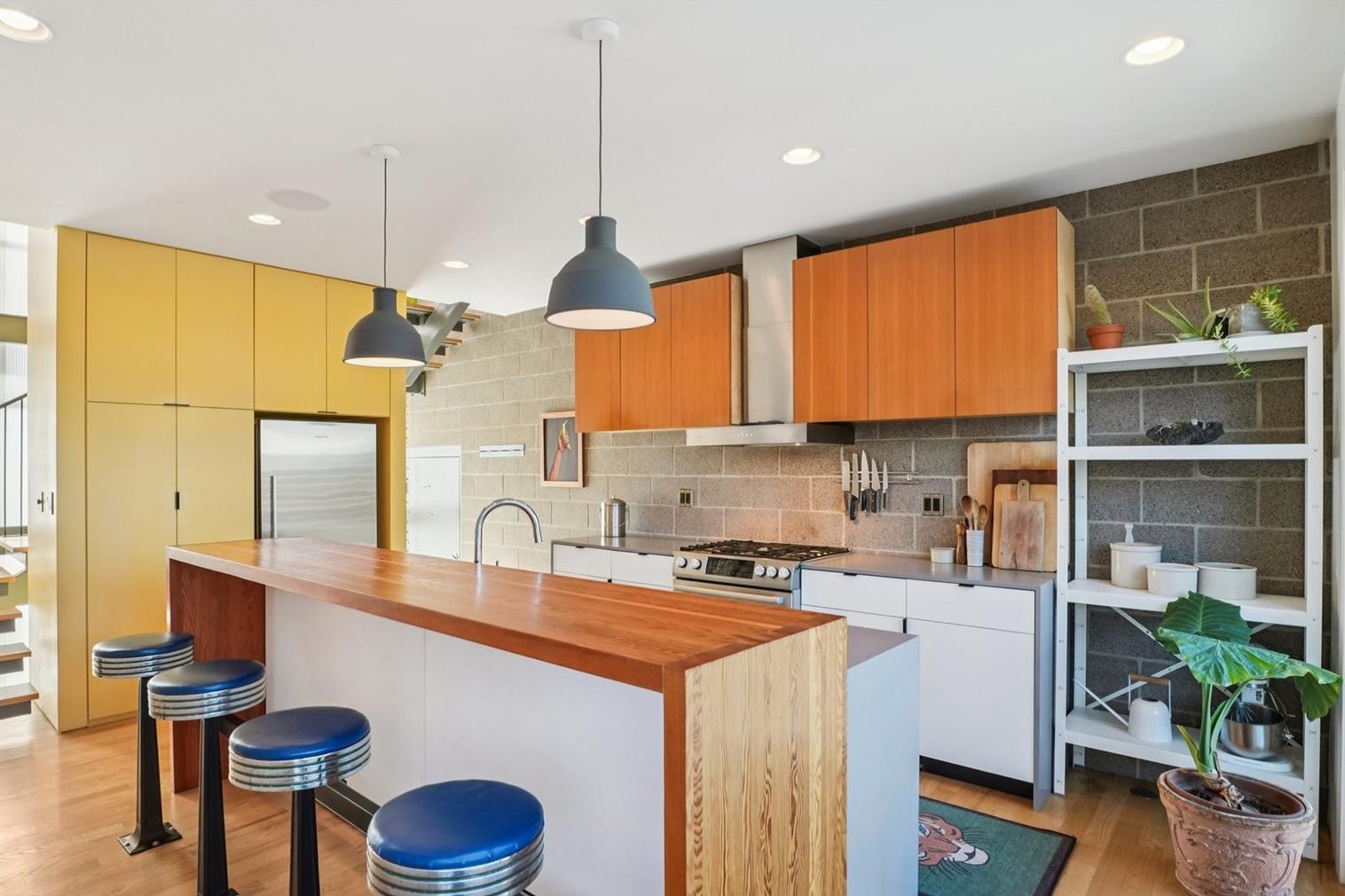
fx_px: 710
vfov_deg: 64.5
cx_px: 639
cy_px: 471
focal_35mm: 19
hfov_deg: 86.9
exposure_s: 1/30
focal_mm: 12
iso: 160
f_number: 8
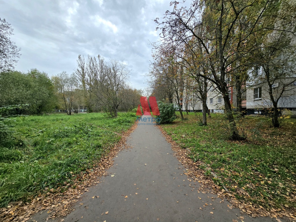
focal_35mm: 13
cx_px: 148
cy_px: 111
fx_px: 111
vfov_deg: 89.9
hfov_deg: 106.2
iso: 50
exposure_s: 1/833
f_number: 2.2
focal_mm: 2.2
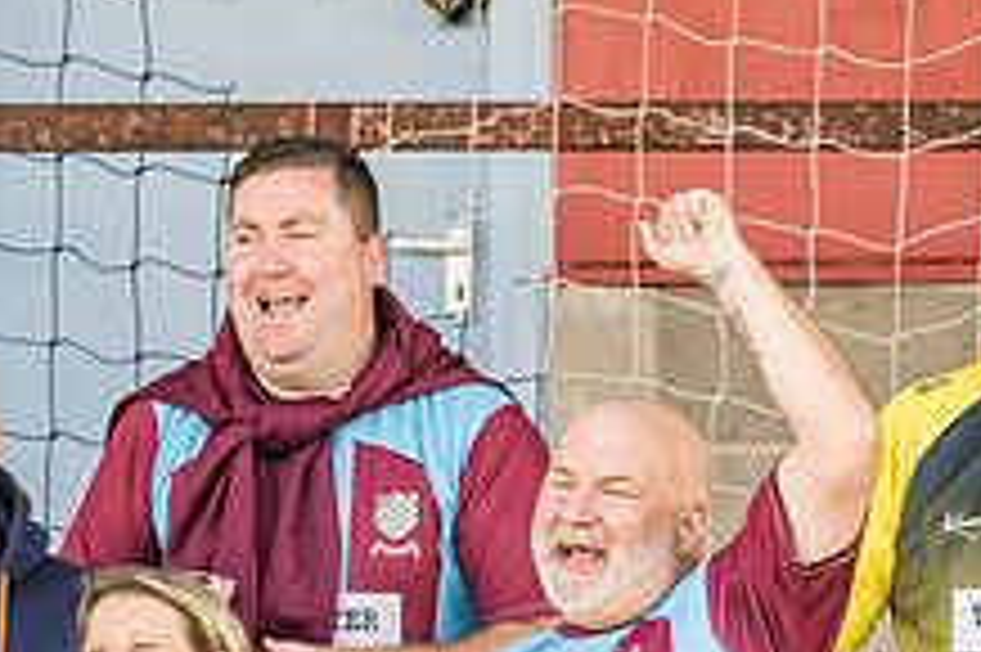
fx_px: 24941
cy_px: 763
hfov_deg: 2.3
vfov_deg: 1.5
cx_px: 785
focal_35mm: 916
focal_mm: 180
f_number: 5
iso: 400
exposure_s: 1/250
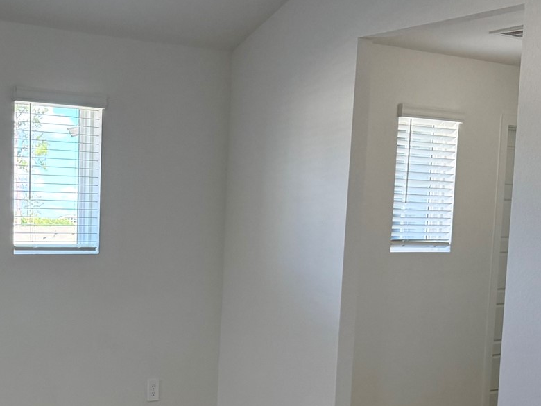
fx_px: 985
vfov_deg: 22.6
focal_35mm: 63
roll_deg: +0.2
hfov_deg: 29.2
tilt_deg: -7.8
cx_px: 33
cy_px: 380
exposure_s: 1/130
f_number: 1.78
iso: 200
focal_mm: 6.76
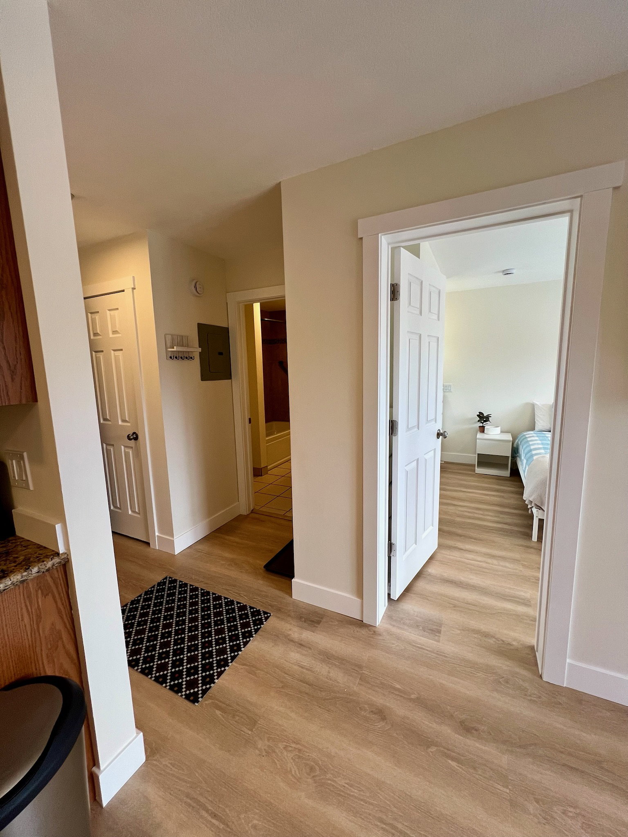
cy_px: 418
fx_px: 314
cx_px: 314
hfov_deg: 89.9
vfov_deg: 106.2
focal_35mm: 13
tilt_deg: -8.5
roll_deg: +1.2
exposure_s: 1/120
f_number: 1.8
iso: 100
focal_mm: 1.57
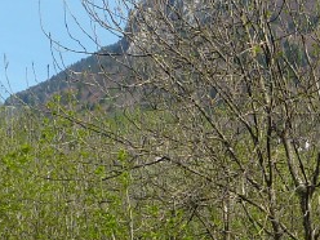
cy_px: 134
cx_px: 288
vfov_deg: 12.0
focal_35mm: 124
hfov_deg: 15.7
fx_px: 1146
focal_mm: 5
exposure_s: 1/500
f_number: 4
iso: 80
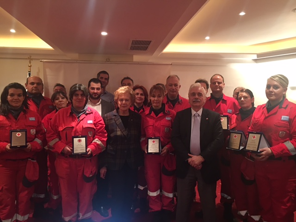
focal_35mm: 29
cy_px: 111
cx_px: 148
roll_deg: -0.3
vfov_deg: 48.2
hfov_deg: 61.7
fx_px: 248
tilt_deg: -0.5
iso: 100
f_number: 2.2
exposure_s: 1/8
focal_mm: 4.15
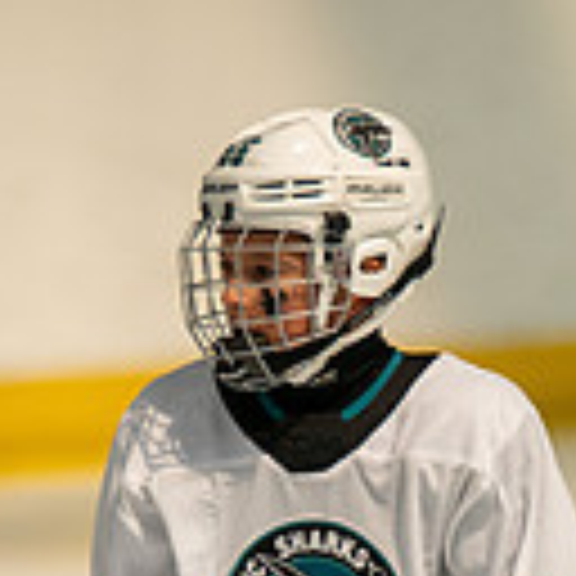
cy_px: 708
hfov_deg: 1.2
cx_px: 343
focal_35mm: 1407
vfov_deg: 1.2
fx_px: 26488
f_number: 3.2
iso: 1600
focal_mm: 300
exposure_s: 1/6400
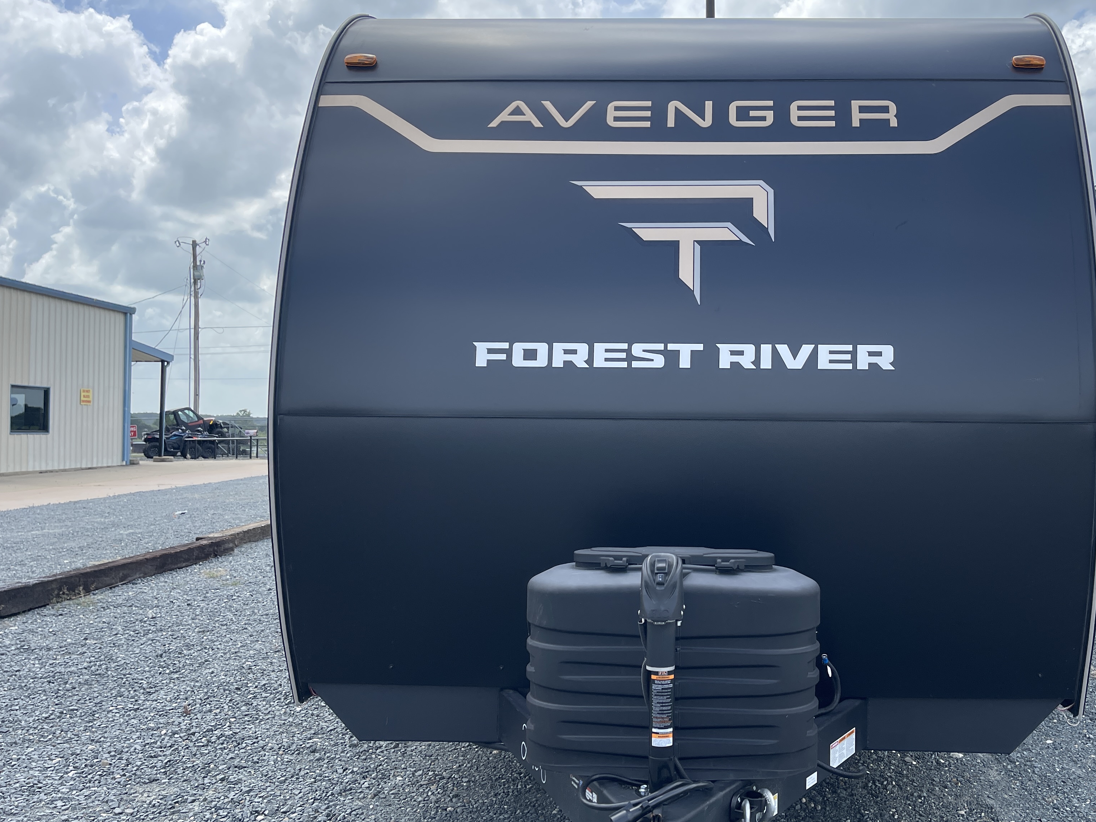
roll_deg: -0.8
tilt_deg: +0.5
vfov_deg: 42.9
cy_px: 405
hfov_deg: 54.8
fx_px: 1045
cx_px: 681
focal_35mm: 33
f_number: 1.6
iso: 32
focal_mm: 5.1
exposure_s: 1/1795
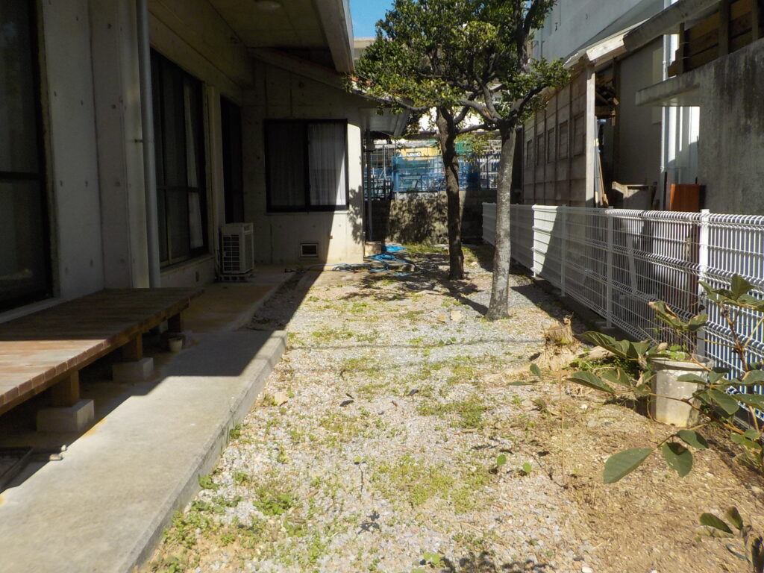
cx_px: 382
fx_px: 662
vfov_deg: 46.8
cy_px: 286
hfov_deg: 60.0
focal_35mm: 30
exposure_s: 1/1250
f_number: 3.3
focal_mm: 4.1
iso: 125
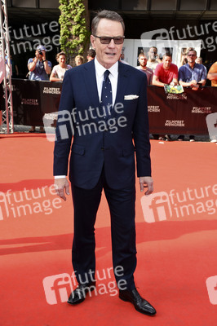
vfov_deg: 48.0
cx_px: 108
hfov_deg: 33.0
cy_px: 163
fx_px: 367
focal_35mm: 40
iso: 200
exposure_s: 1/160
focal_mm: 27
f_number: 7.1
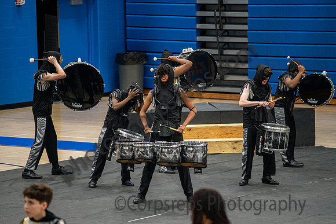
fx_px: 1867
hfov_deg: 10.3
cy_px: 112
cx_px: 168
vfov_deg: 6.9
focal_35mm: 200
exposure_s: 1/500
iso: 6400
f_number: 4
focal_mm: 200
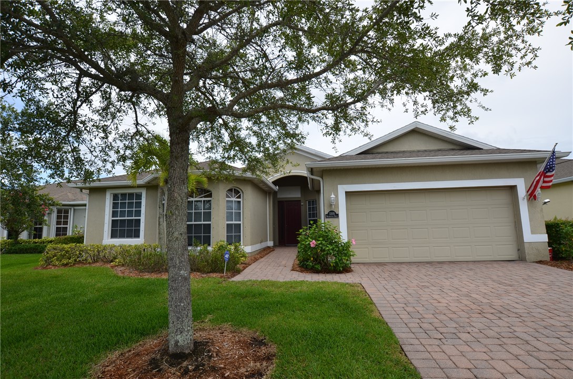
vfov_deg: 69.4
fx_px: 274
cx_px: 286
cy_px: 190
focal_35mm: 17
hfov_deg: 92.6
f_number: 8
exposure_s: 1/250
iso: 110
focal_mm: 11.5
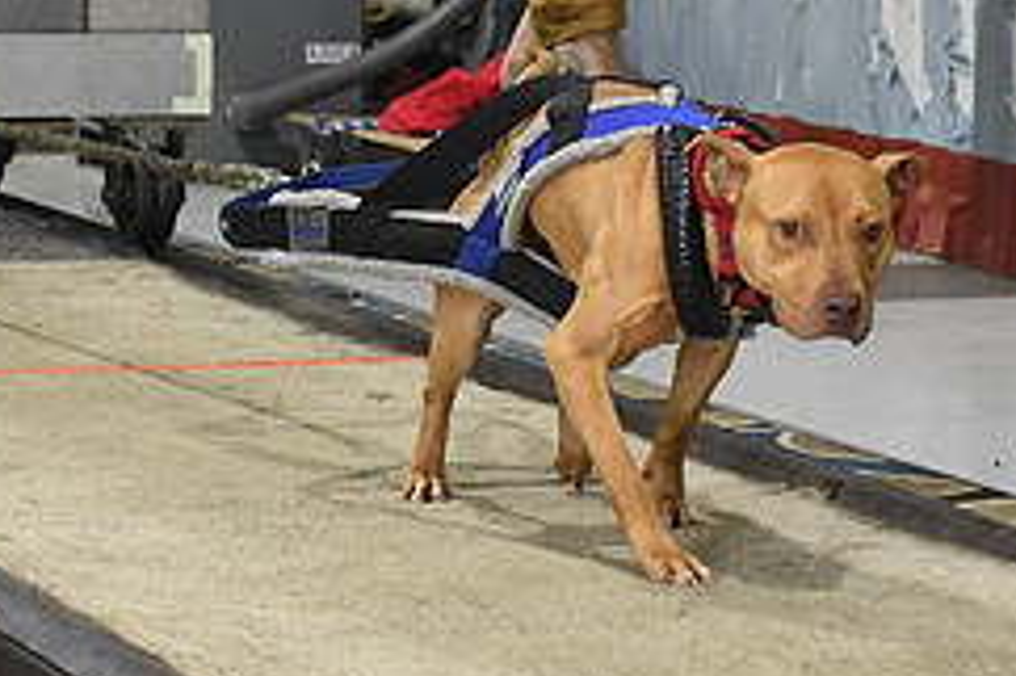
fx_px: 5076
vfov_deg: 7.6
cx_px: 823
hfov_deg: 11.4
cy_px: 271
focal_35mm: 180
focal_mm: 50
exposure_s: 1/320
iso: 4000
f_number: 5
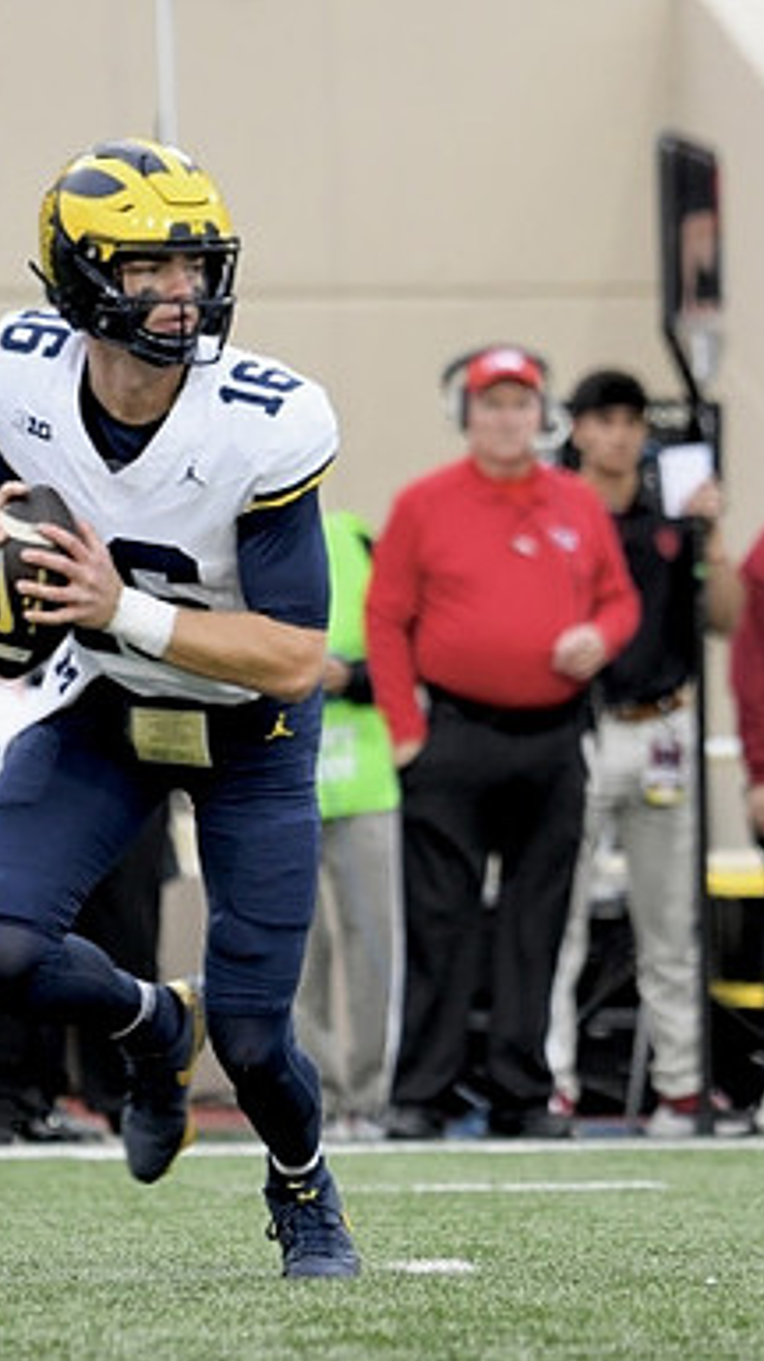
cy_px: 680
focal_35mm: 512
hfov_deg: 2.4
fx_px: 18476
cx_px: 216
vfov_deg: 4.2
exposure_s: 1/1000
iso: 2000
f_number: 5.6
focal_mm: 270
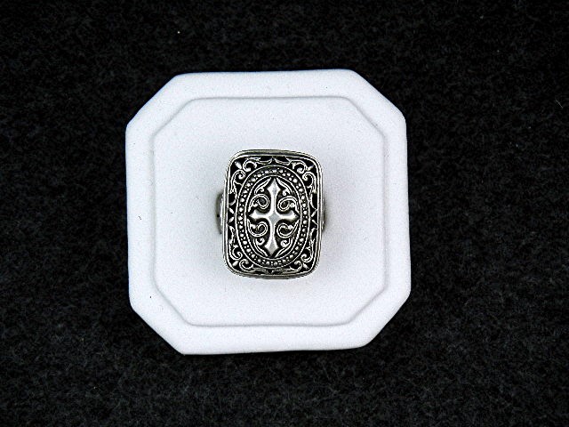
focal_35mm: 89
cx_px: 284
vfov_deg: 16.6
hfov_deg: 22.0
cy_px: 214
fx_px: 1463
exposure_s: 1/24.3
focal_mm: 16
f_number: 4.4
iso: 400
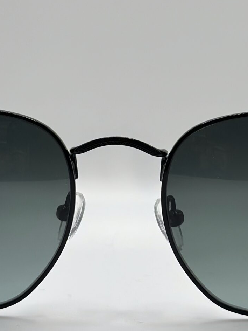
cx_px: 116
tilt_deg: -12.4
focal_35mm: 130
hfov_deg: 11.4
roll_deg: -2.7
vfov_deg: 15.1
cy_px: 115
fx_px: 1242
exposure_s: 1/516
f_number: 1.78
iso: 80
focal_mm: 6.86
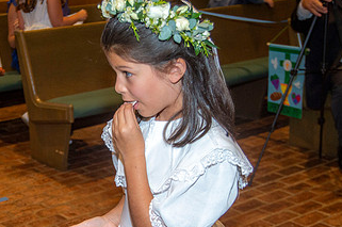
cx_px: 102
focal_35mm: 76
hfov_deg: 26.5
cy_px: 159
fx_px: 721
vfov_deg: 17.8
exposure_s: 1/200
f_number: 5.6
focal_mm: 42
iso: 1600
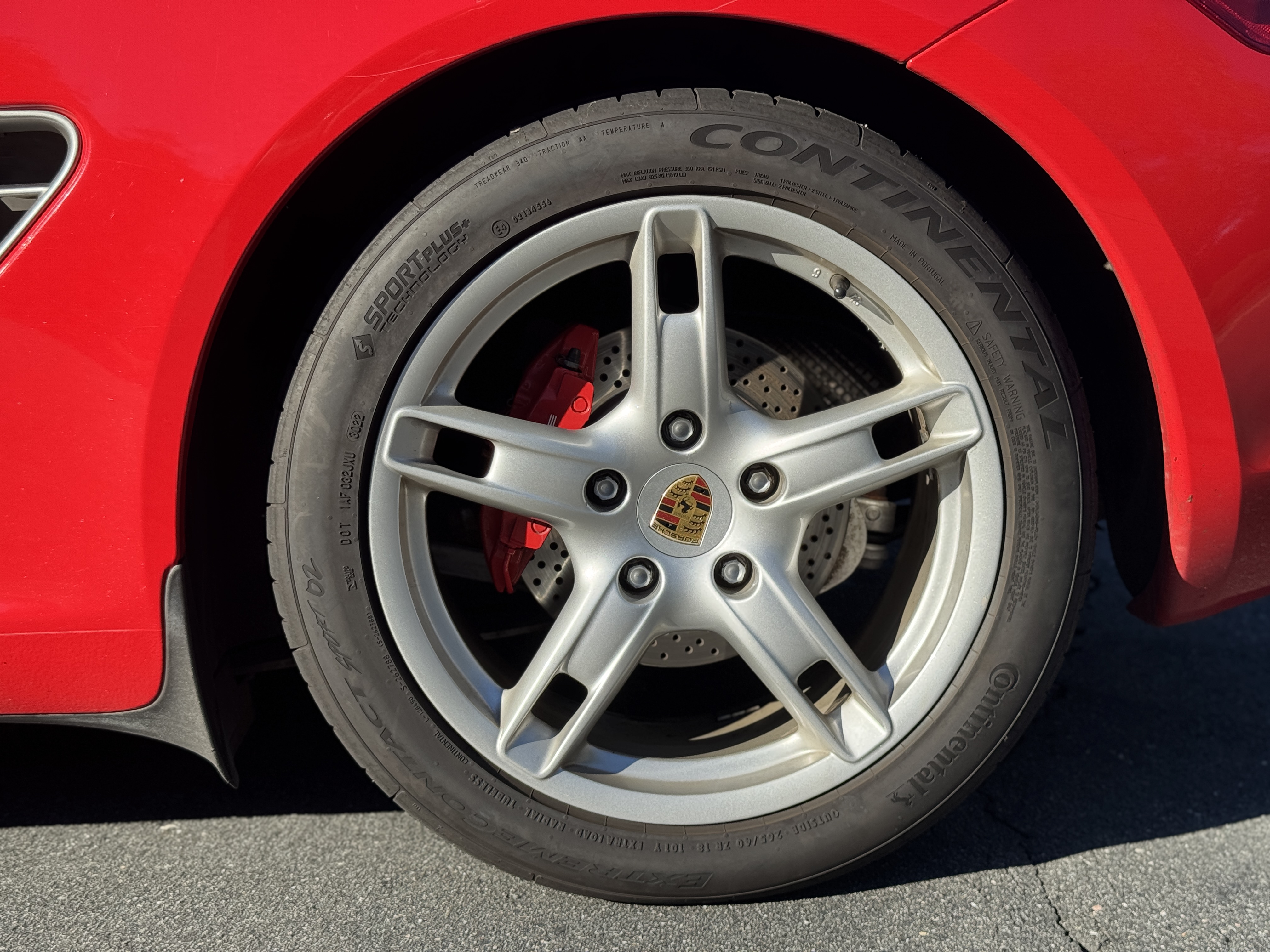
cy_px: 476
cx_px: 635
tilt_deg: -10.9
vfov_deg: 30.3
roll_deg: +0.6
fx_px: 1761
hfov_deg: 39.7
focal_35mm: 48
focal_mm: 6.76
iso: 64
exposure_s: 1/2179
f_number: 1.78
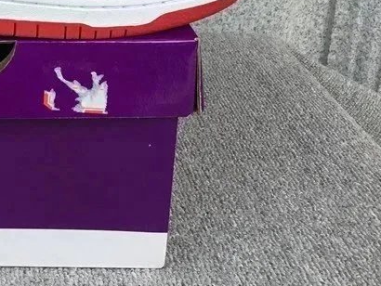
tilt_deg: -18.2
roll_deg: -0.3
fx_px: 749
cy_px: -5
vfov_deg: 20.9
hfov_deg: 26.8
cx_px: -13
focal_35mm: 68
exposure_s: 1/272
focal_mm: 3.3
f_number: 2.4
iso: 25
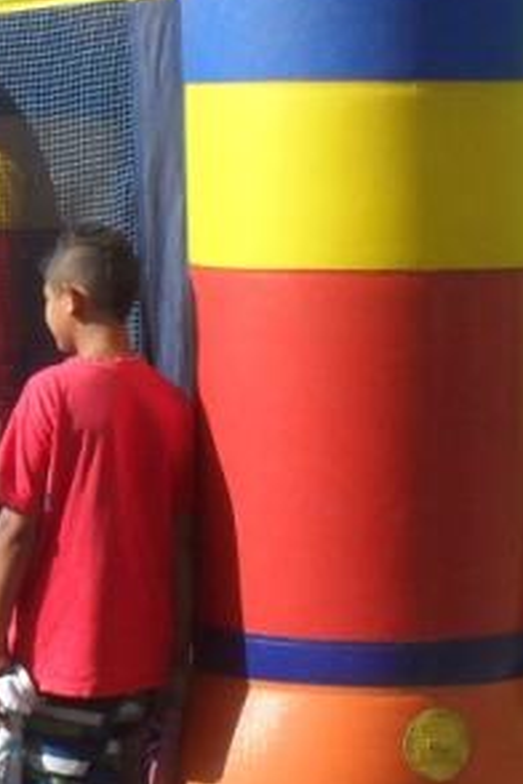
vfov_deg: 16.1
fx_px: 2767
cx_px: -160
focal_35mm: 127
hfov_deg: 10.6
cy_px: 344
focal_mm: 6.3
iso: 100
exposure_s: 1/180
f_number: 8.4
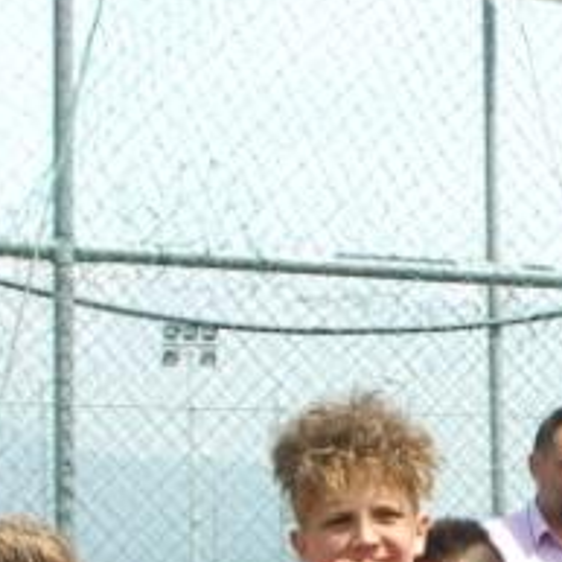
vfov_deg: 11.7
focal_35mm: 149
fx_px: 2737
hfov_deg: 11.3
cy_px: 338
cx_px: 839
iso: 500
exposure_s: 1/320
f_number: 10
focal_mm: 22
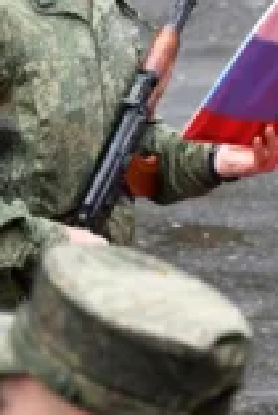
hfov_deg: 3.5
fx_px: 4611
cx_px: 213
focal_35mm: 399
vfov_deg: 5.1
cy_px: -58
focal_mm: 105
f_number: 5.6
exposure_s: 1/100
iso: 400
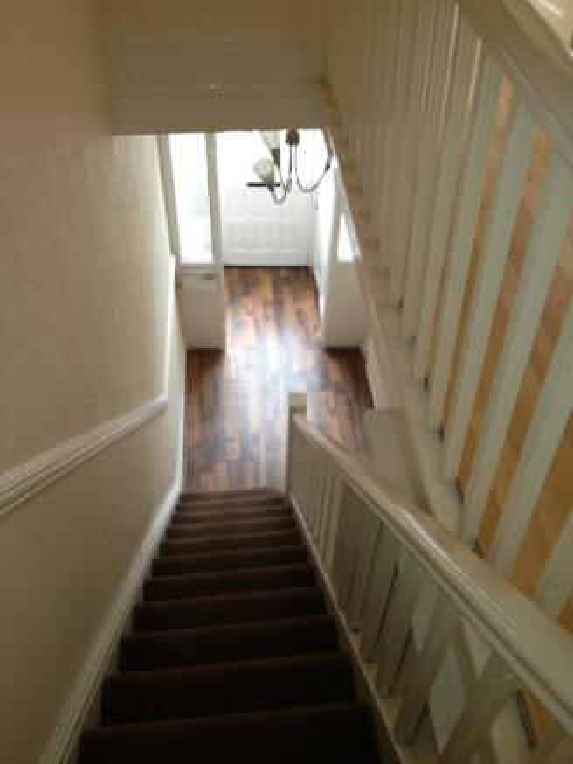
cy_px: 382
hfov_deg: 40.7
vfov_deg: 52.6
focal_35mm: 35
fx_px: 772
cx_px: 286
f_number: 2.4
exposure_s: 1/20
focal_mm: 4.28
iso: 80
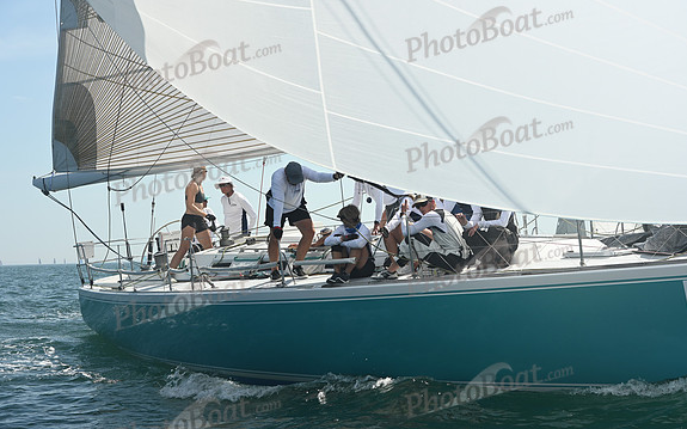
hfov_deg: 28.6
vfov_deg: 18.1
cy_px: 220
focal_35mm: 72
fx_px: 1348
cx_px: 344
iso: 320
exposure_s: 1/1000
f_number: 7.1
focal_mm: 70
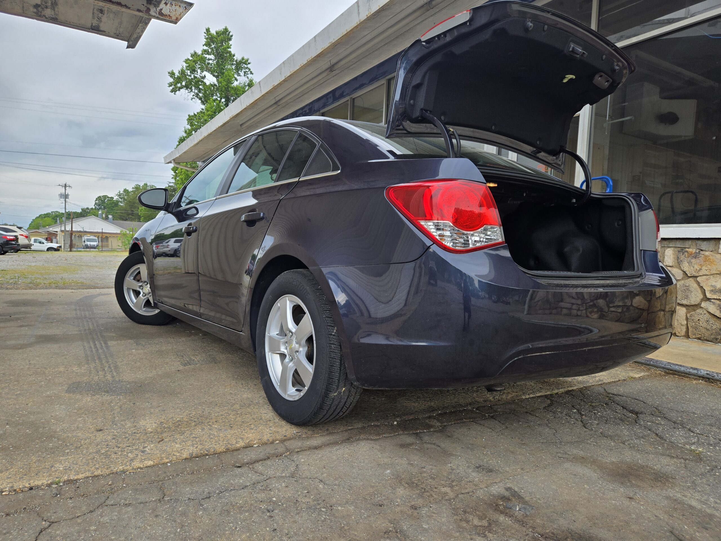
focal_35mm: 23
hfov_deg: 73.9
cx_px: 360
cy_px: 270
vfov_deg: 58.9
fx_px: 479
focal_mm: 5.4
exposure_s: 1/400
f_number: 1.8
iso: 25
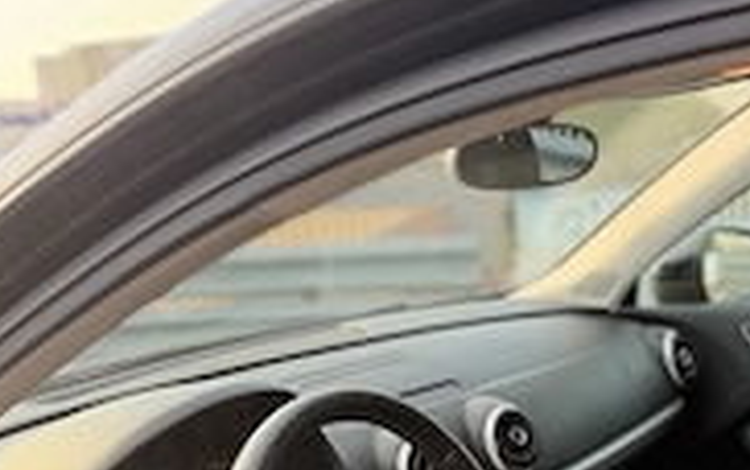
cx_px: 523
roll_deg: +3.6
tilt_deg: -19.7
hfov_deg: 35.8
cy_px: 544
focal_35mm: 56
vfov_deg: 21.7
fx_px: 1145
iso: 80
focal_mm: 6.76
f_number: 1.78
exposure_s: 1/414
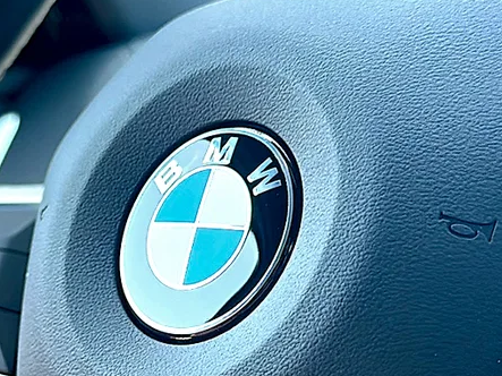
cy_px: 228
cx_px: 160
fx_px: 986
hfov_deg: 28.3
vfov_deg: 21.6
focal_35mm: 68
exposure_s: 1/226
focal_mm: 6.86
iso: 100
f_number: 1.78
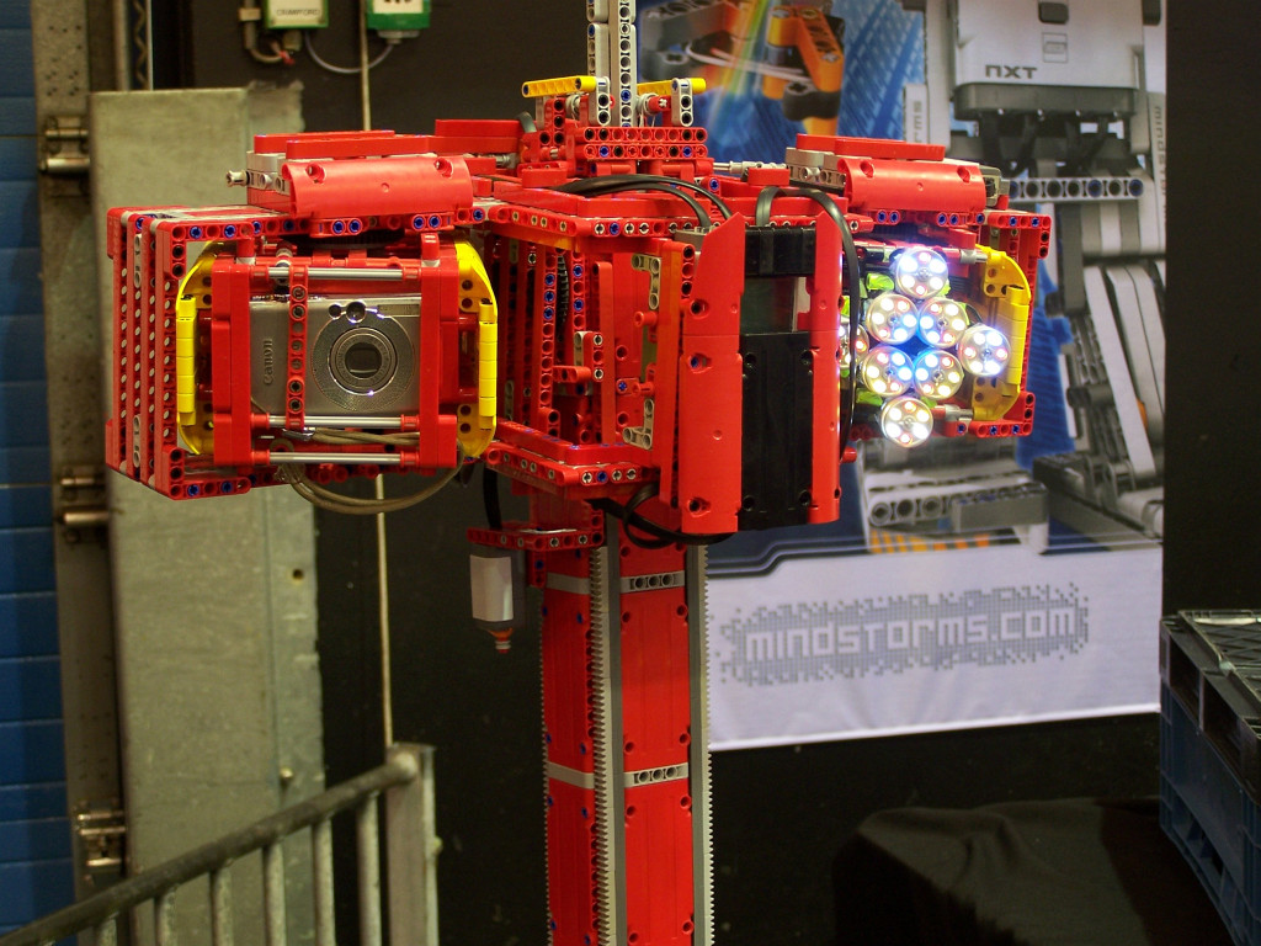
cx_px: 630
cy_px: 473
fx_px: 2441
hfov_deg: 29.0
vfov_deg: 21.9
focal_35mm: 67
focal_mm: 11.1
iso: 80
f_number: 3.2
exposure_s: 1/2
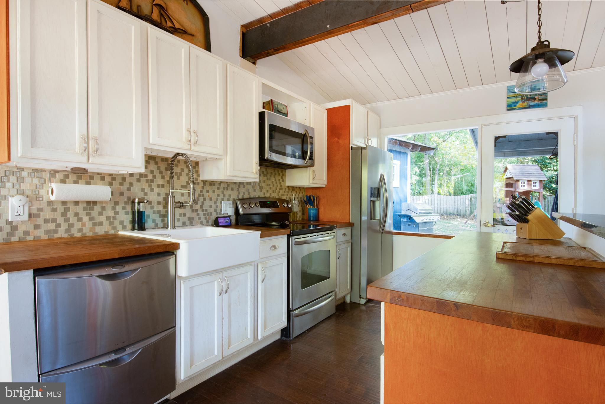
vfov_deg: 67.4
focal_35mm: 18
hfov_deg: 90.0
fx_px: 303
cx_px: 302
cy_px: 202
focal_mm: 12
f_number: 8
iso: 1250
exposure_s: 1/5
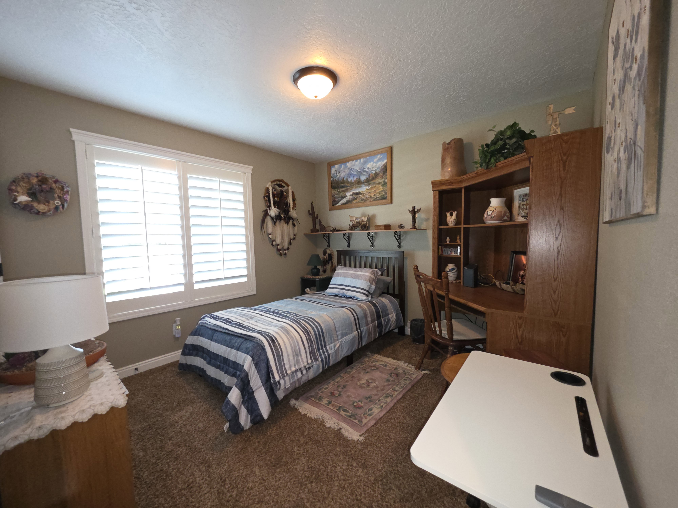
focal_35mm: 13
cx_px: 339
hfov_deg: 106.2
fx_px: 255
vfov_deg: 89.9
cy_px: 254
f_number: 1.9
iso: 250
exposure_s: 1/30
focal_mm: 2.2
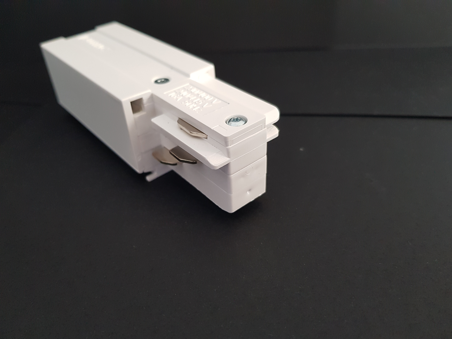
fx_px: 339
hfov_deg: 67.3
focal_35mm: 26
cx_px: 226
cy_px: 170
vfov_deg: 53.1
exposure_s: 1/33
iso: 200
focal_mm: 4.2
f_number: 1.7
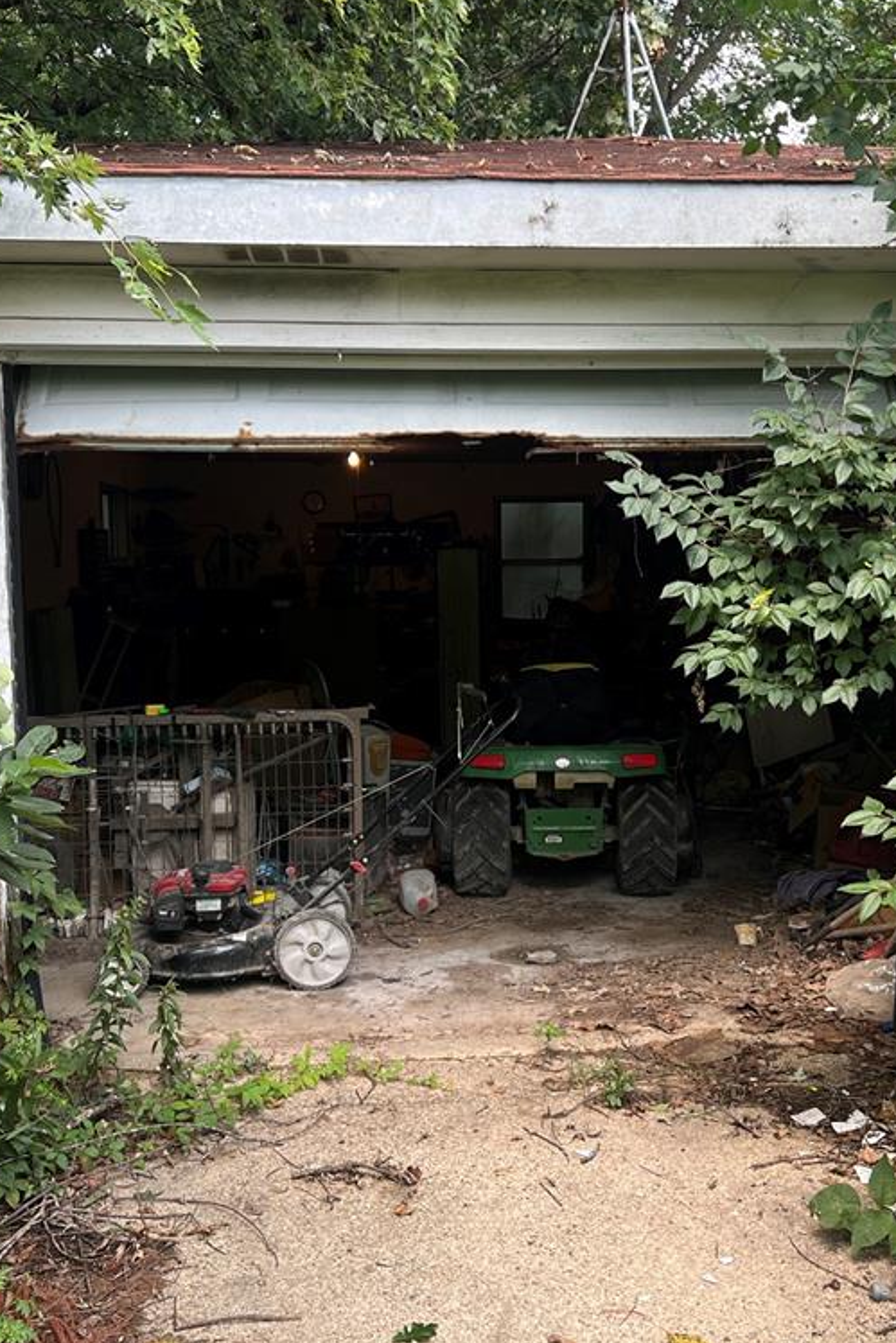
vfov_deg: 51.9
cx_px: 519
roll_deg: +0.9
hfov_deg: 35.9
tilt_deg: -4.8
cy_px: 668
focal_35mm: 37
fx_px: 1381
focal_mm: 5.7
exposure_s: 1/334
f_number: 1.5
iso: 50
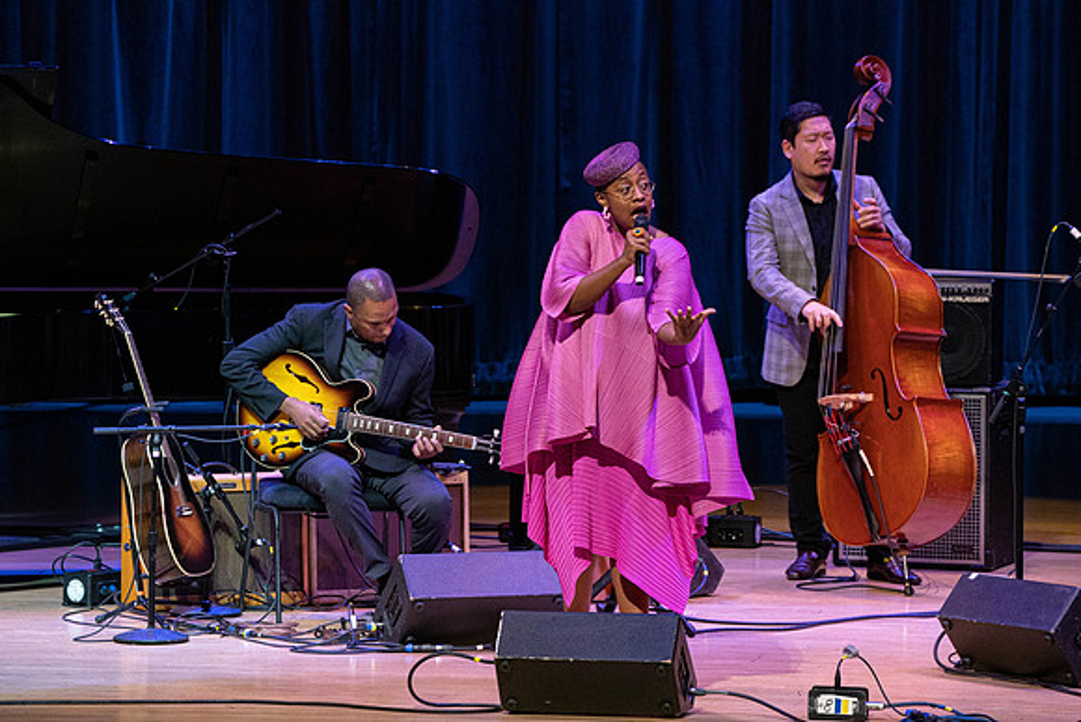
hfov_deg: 6.8
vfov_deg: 4.6
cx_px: 503
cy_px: 386
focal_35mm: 302
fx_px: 9062
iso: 4000
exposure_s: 1/320
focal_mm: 282
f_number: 8
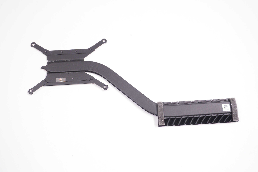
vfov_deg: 34.1
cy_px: 86
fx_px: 279
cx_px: 129
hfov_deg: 49.6
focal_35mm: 39
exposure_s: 1/160
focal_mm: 26
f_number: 5.6
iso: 500
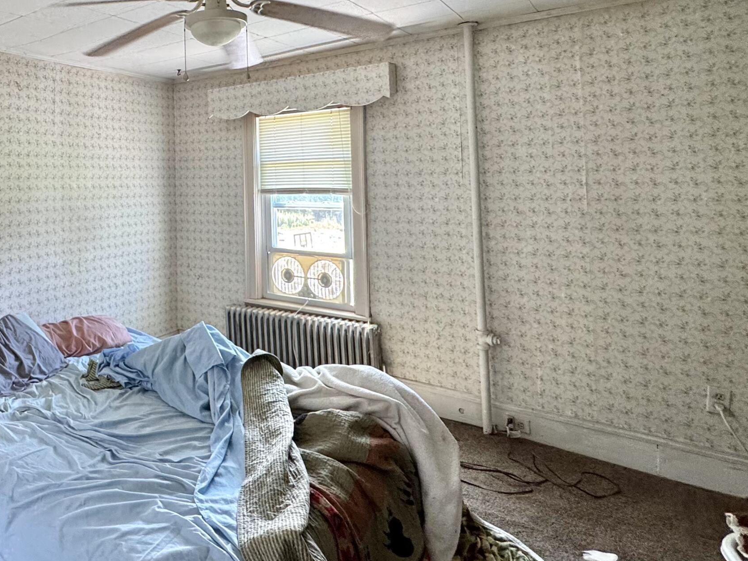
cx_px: 160
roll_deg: +1.4
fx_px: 540
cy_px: 159
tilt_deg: +2.1
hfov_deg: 63.9
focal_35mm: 25
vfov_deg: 53.0
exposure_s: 1/60
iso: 200
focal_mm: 2.22
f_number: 2.2
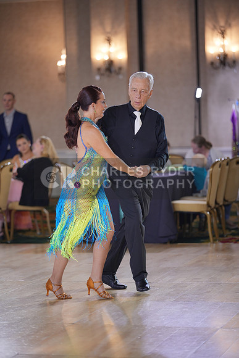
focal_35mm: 114
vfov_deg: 17.9
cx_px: 120
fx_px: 1134
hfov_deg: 12.0
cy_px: 179
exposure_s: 1/500
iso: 800
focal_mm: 114
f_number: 2
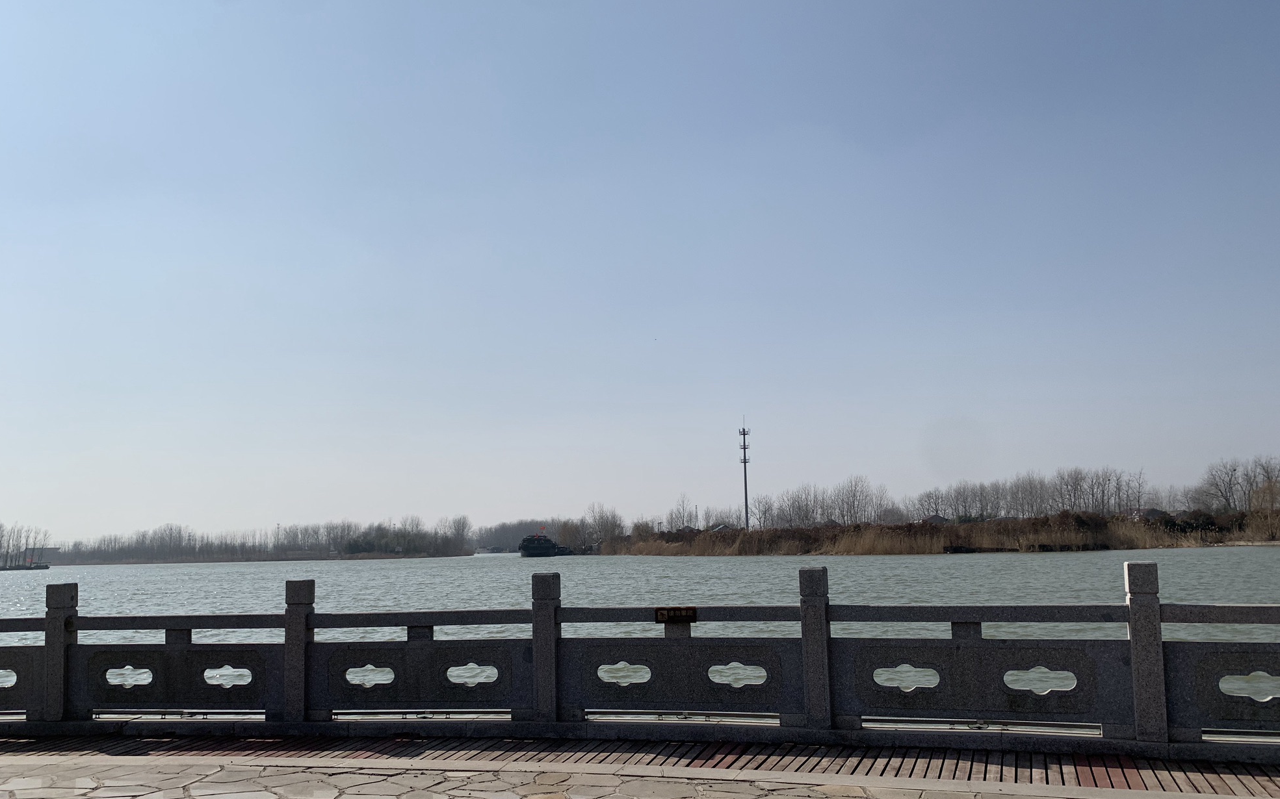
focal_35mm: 28
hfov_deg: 66.5
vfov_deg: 44.4
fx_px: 977
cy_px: 469
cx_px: 636
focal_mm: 4.25
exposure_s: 1/8000
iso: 25
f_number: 1.8
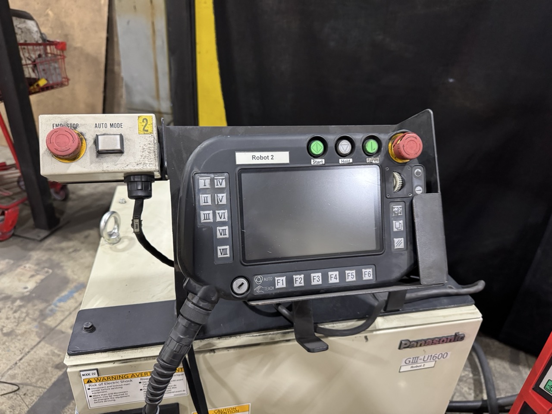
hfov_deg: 71.6
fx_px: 383
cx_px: 276
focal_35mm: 24
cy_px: 207
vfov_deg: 56.8
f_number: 1.78
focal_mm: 6.76
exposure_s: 1/60
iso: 800
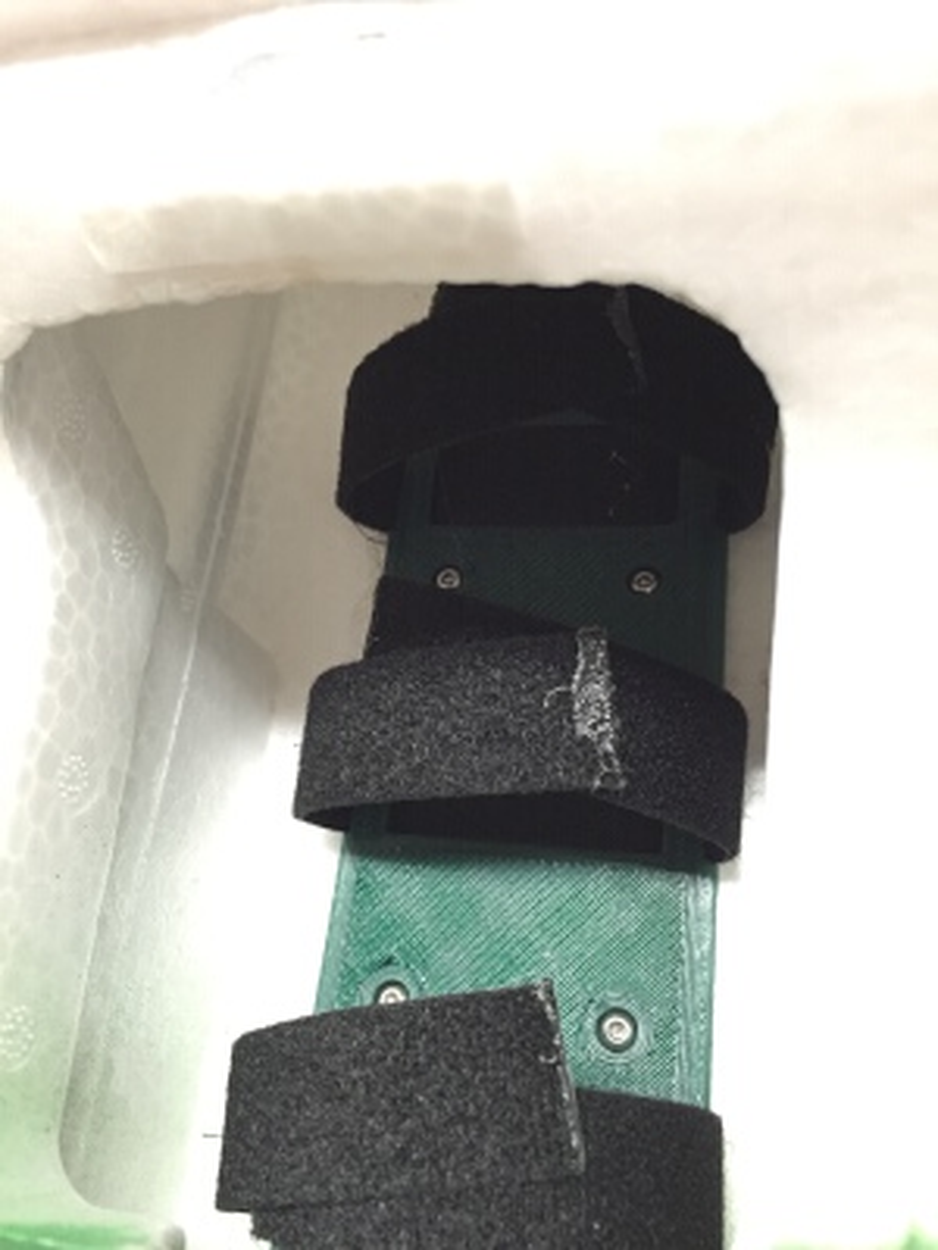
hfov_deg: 48.2
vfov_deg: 61.7
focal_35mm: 29
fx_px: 1048
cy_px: 625
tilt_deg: -56.1
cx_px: 469
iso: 160
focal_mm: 4.15
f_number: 2.2
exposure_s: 1/30
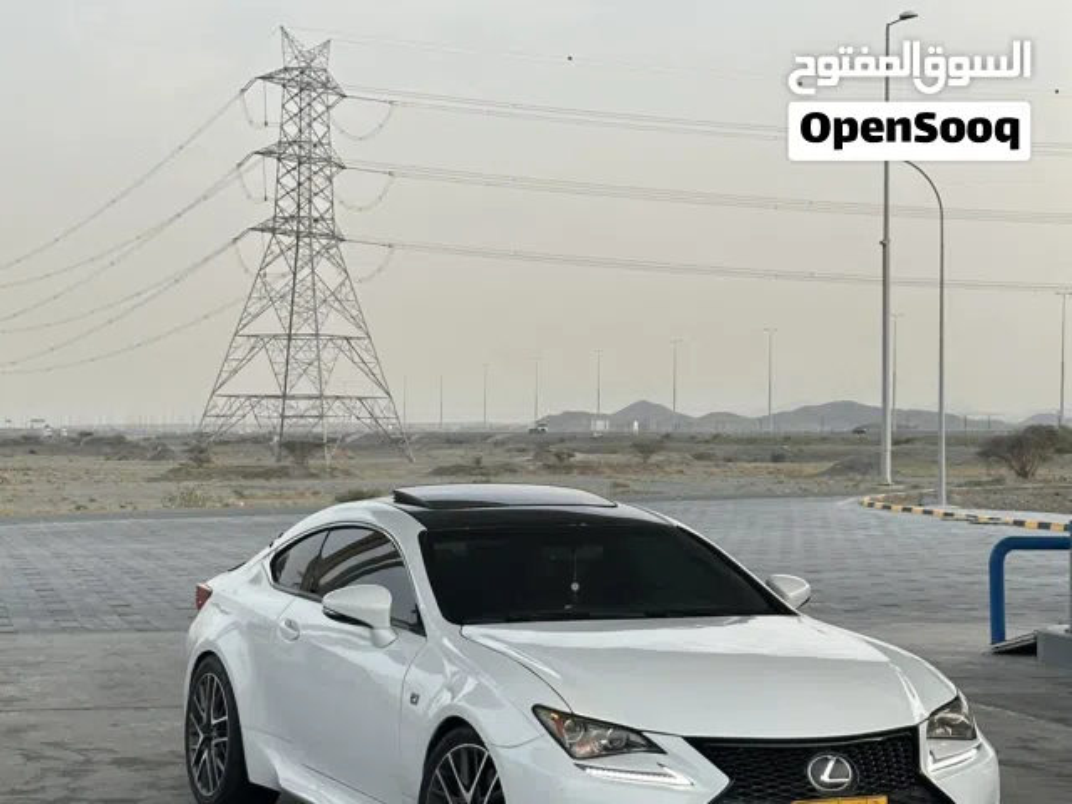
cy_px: 402
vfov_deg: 30.3
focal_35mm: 48
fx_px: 1486
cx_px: 536
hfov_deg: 39.7
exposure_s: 1/1085
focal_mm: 6.86
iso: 64
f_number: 1.78
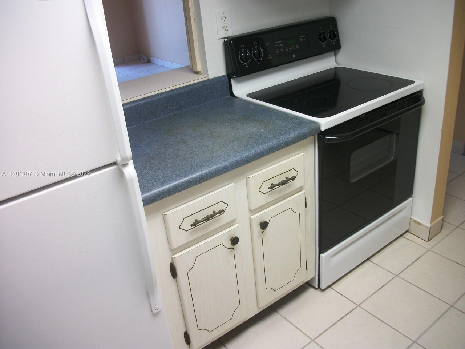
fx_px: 430
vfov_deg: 44.2
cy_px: 174
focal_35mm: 32
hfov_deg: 56.8
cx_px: 232
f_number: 2.9
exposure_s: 1/30
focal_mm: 5.7
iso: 86
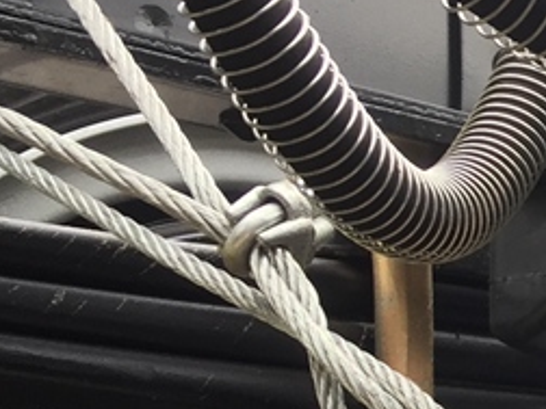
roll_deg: +0.8
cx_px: 1222
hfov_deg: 12.1
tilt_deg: -0.5
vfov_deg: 10.5
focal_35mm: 138
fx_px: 2177
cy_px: 528
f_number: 2.2
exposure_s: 1/141
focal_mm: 4.15
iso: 32
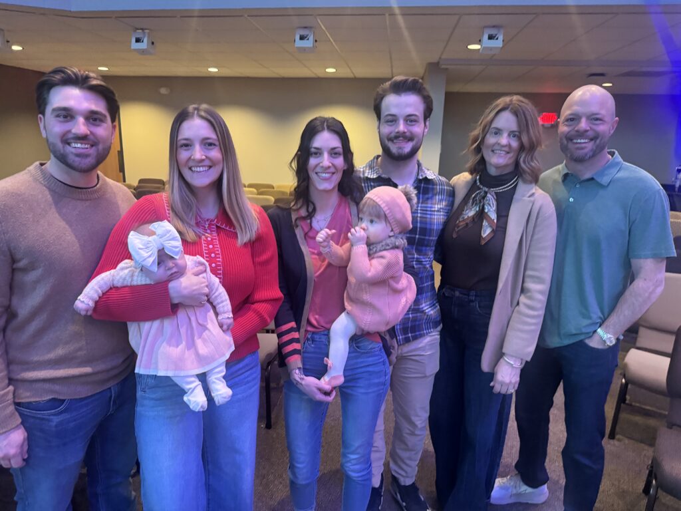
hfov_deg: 71.6
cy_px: 256
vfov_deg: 56.8
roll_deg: -0.8
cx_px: 340
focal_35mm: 24
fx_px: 472
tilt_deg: -16.2
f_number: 1.78
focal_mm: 6.76
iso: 800
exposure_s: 1/30
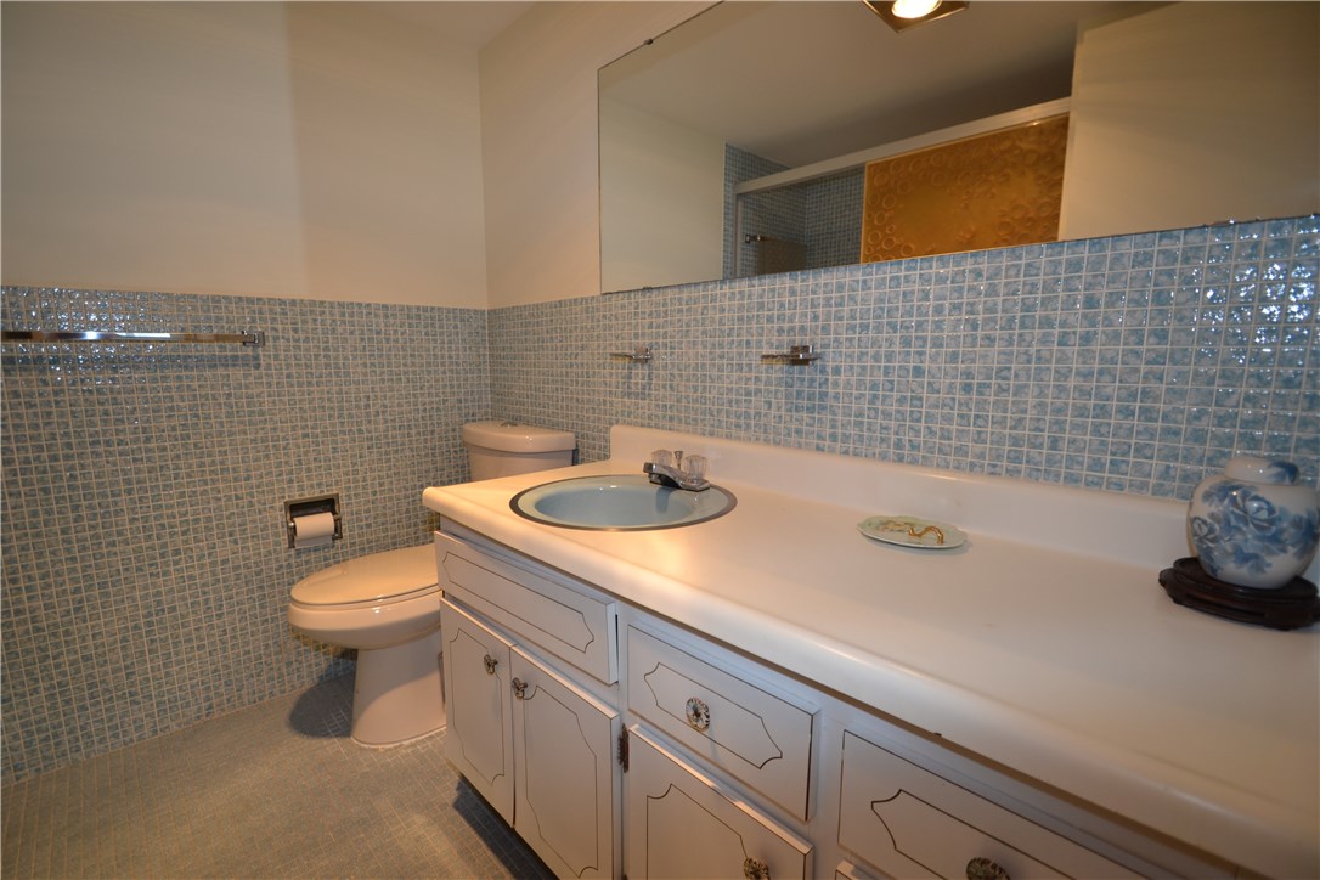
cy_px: 440
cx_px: 660
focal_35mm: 15
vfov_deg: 77.3
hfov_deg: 100.4
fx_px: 550
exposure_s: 1/60
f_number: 3.5
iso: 200
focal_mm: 10
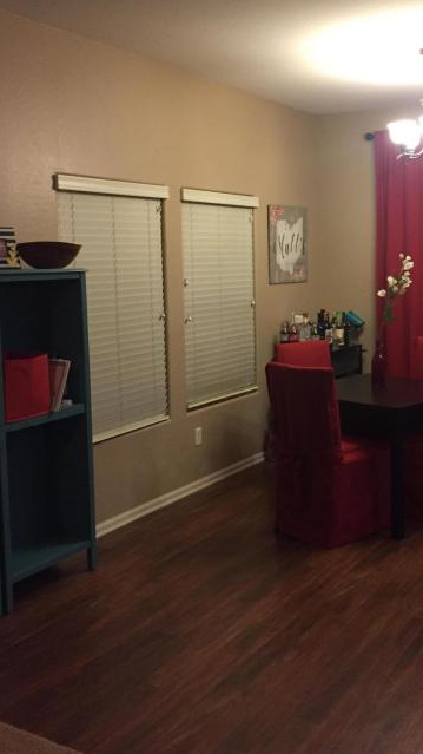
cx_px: 303
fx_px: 758
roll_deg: +1.5
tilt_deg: -3.7
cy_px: 316
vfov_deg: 52.6
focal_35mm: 38
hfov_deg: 30.8
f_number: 2.2
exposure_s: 1/30
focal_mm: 4.15
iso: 200
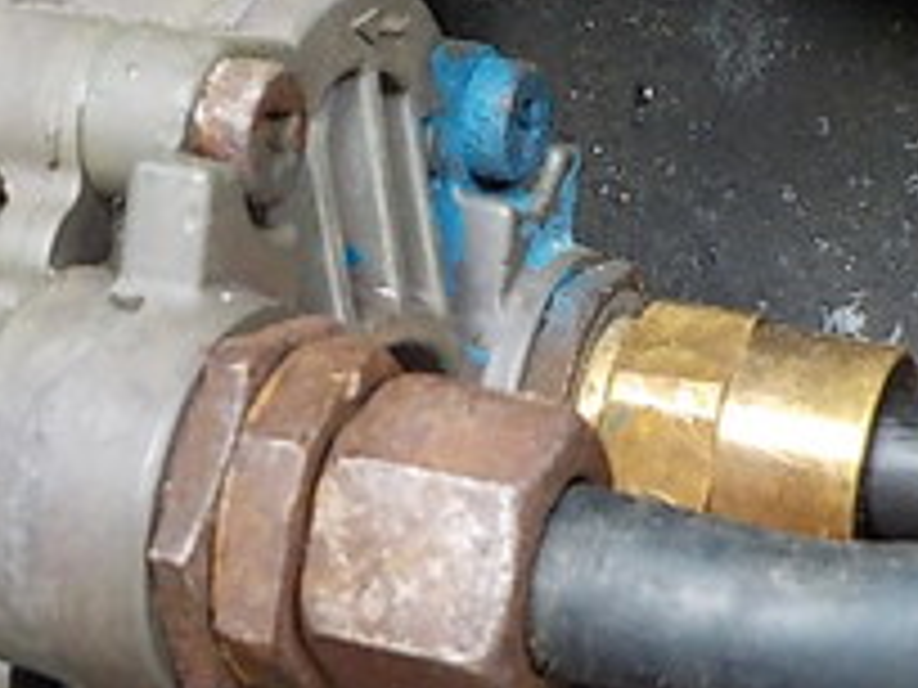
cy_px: 477
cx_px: 212
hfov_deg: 20.7
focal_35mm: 94
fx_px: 2493
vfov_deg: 15.7
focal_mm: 4.1
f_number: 3.3
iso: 400
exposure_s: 1/30
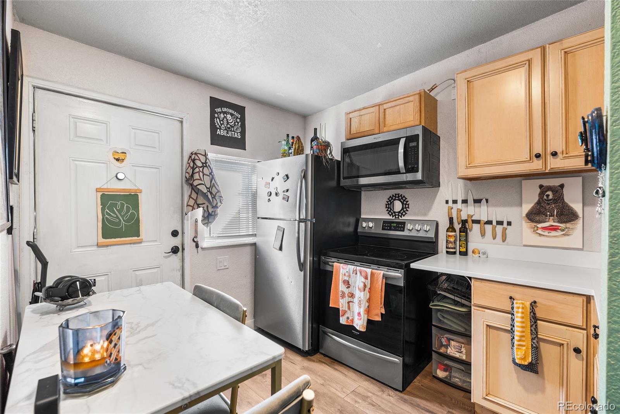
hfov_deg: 95.0
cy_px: 207
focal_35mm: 16
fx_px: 284
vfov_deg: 72.1
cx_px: 310
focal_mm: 16.5
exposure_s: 1.3
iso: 200
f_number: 8
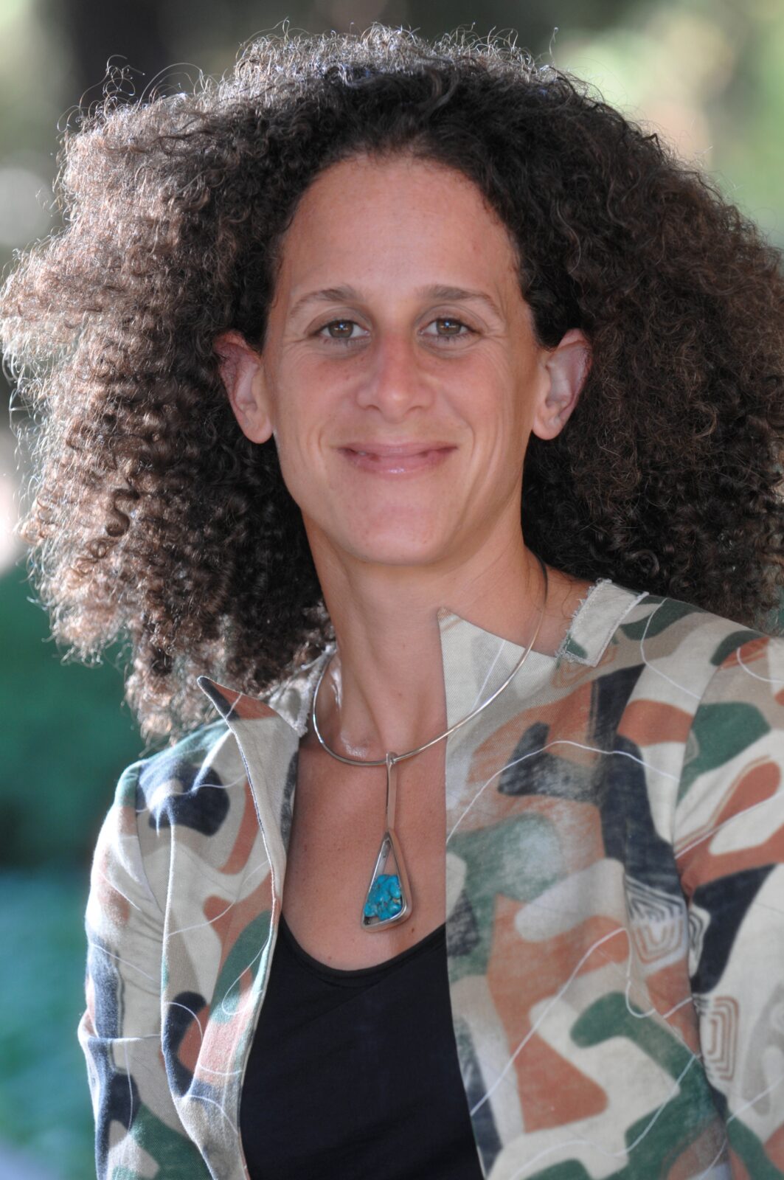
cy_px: 590
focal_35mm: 180
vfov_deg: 11.4
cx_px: 392
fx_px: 5894
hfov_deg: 7.6
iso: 320
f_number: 3.2
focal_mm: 120
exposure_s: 1/125
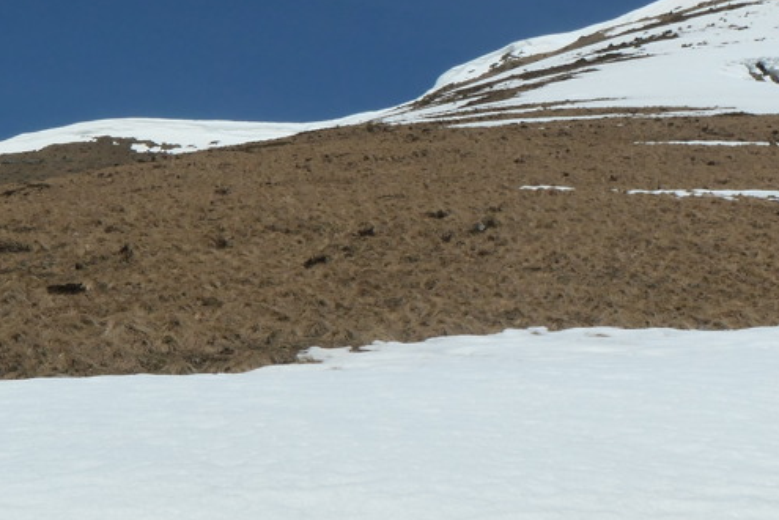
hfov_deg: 19.6
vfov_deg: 13.3
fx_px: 2229
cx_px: 623
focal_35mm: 103
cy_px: 227
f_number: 8
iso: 200
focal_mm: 12.5
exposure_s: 1/1300
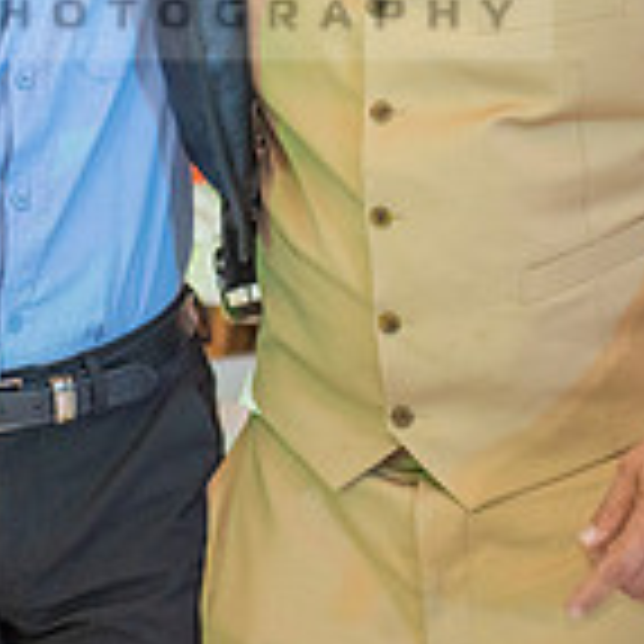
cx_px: 171
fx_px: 5073
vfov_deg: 7.2
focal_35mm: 241
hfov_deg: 7.3
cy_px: -47
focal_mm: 70
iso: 1000
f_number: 2.8
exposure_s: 1/160
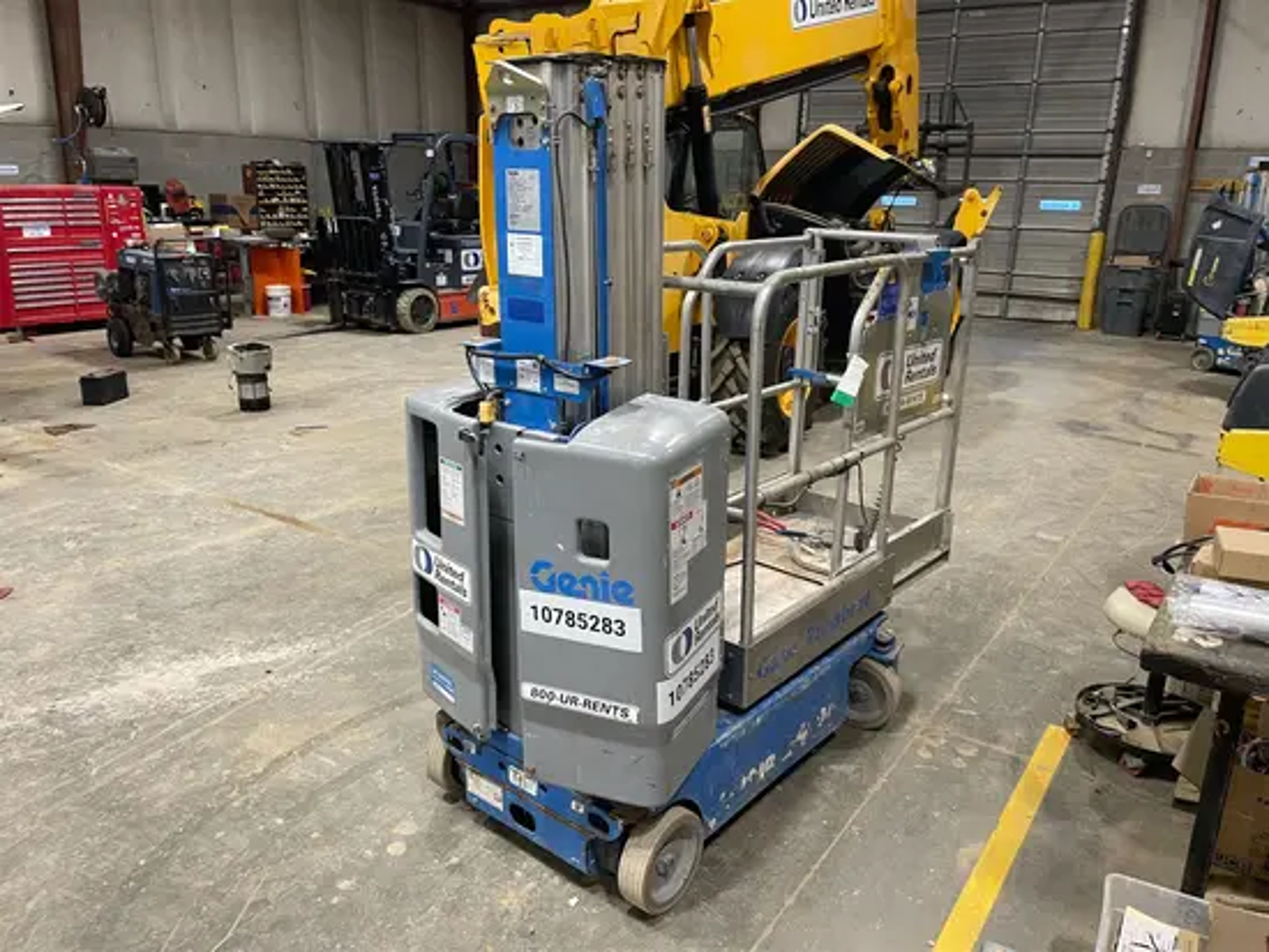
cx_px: 634
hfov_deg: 67.3
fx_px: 954
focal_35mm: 26
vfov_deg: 53.1
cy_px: 476
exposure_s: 1/60
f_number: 1.6
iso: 125
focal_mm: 4.2
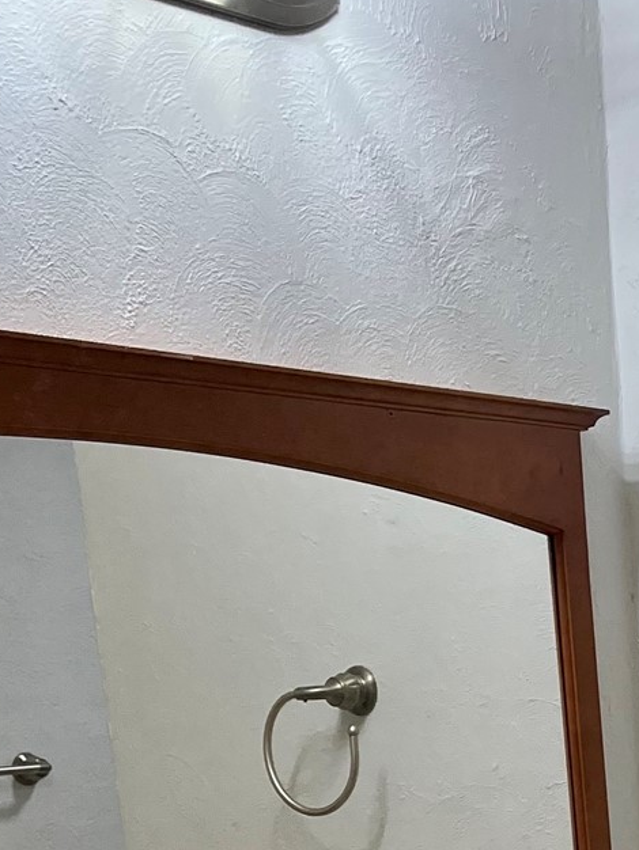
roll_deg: +3.2
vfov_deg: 21.0
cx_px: 893
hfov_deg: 16.2
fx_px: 2091
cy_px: 1089
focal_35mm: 85
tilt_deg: -11.4
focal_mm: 5.1
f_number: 1.6
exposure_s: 1/120
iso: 50
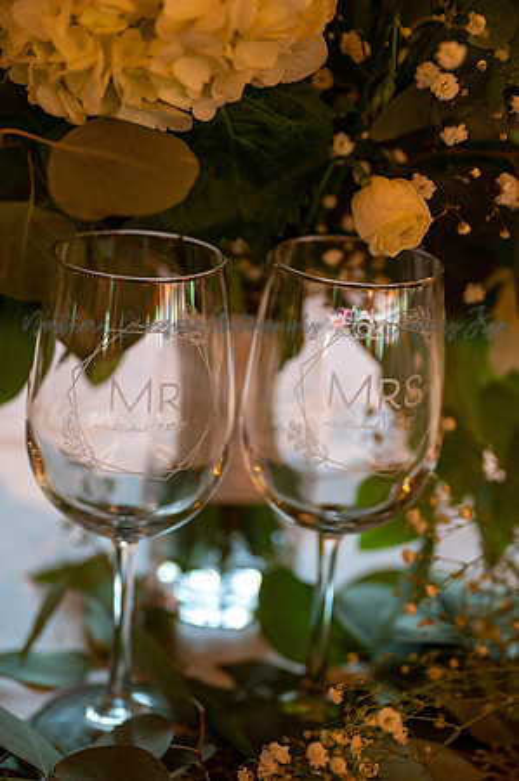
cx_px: 260
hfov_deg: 23.7
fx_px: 1235
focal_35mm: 57
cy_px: 390
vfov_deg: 35.1
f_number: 2.8
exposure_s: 1/100
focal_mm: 57
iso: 3200
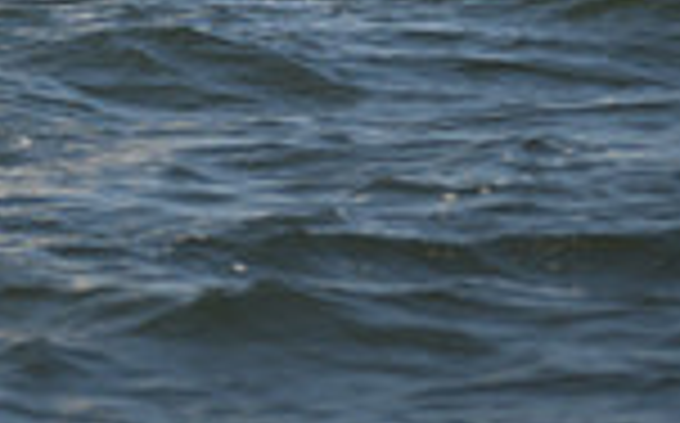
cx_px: -142
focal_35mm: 322
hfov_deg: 6.5
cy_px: -806
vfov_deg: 4.0
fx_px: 5961
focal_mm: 82
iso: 250
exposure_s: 1/1000
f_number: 3.5
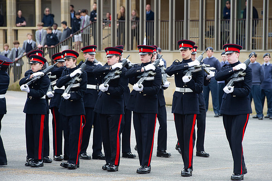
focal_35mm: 214
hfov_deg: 9.6
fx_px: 1614
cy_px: 88
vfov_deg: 6.4
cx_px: 142
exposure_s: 1/250
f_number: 6.3
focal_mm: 200
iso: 640
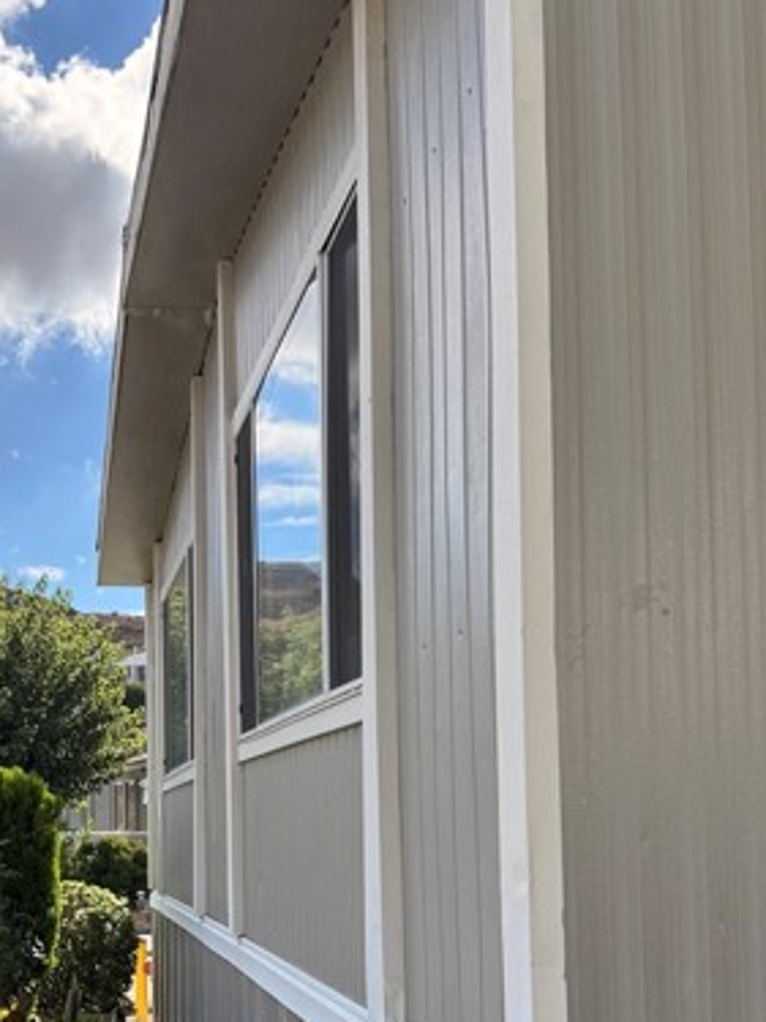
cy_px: 755
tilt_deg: +3.8
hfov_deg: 34.7
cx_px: 237
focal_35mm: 41
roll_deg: +1.7
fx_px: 1210
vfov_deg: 44.4
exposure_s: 1/4673
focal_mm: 6.76
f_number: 1.78
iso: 100
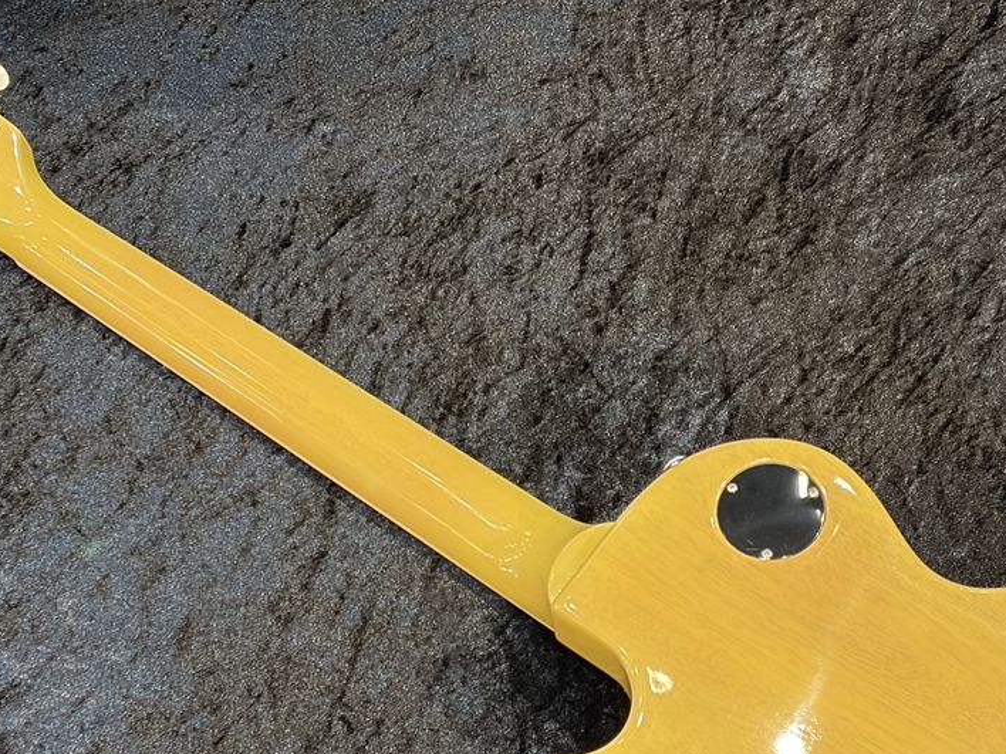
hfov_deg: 20.8
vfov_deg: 15.6
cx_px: 584
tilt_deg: -65.8
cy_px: 613
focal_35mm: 94
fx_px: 2732
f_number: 1.6
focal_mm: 5.96
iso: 250
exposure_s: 1/40
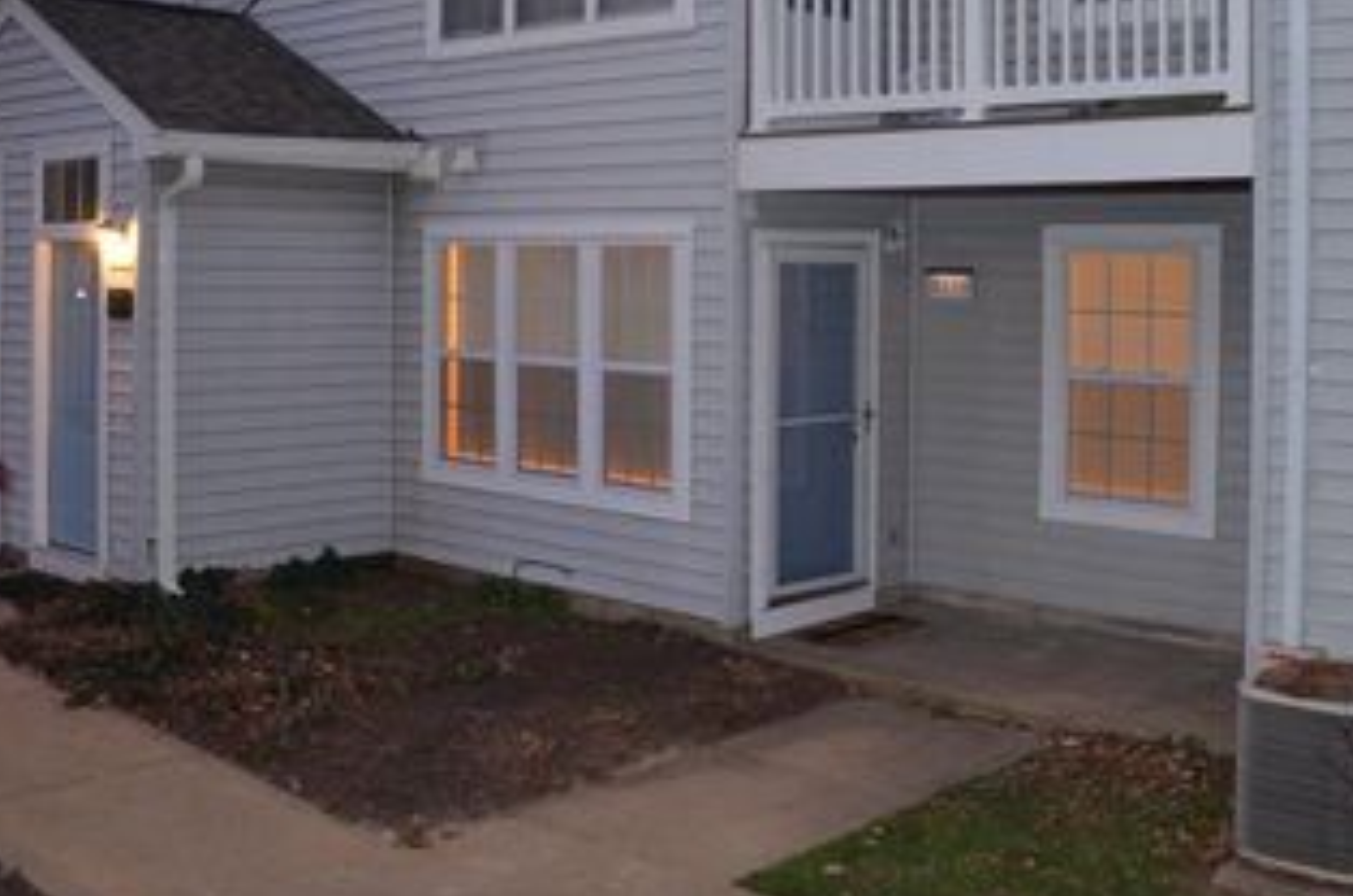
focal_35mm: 43
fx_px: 1613
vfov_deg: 30.5
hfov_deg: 45.3
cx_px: 801
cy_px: 218
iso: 800
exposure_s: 1/60
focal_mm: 18
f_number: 3.5
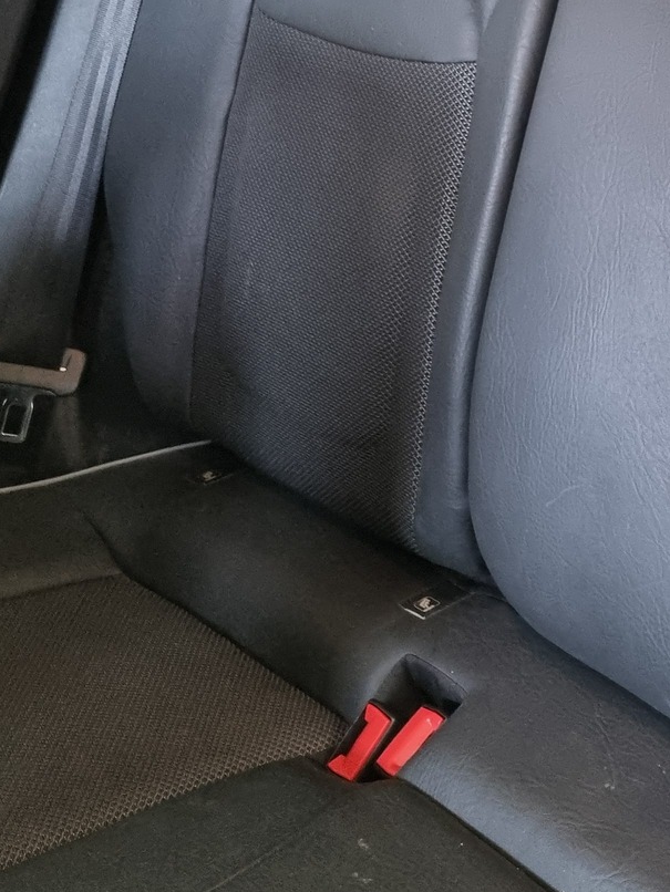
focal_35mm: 65
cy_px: 74
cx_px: 895
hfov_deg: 20.5
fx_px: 1677
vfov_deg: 28.6
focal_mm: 5.4
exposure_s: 1/50
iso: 640
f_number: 1.8
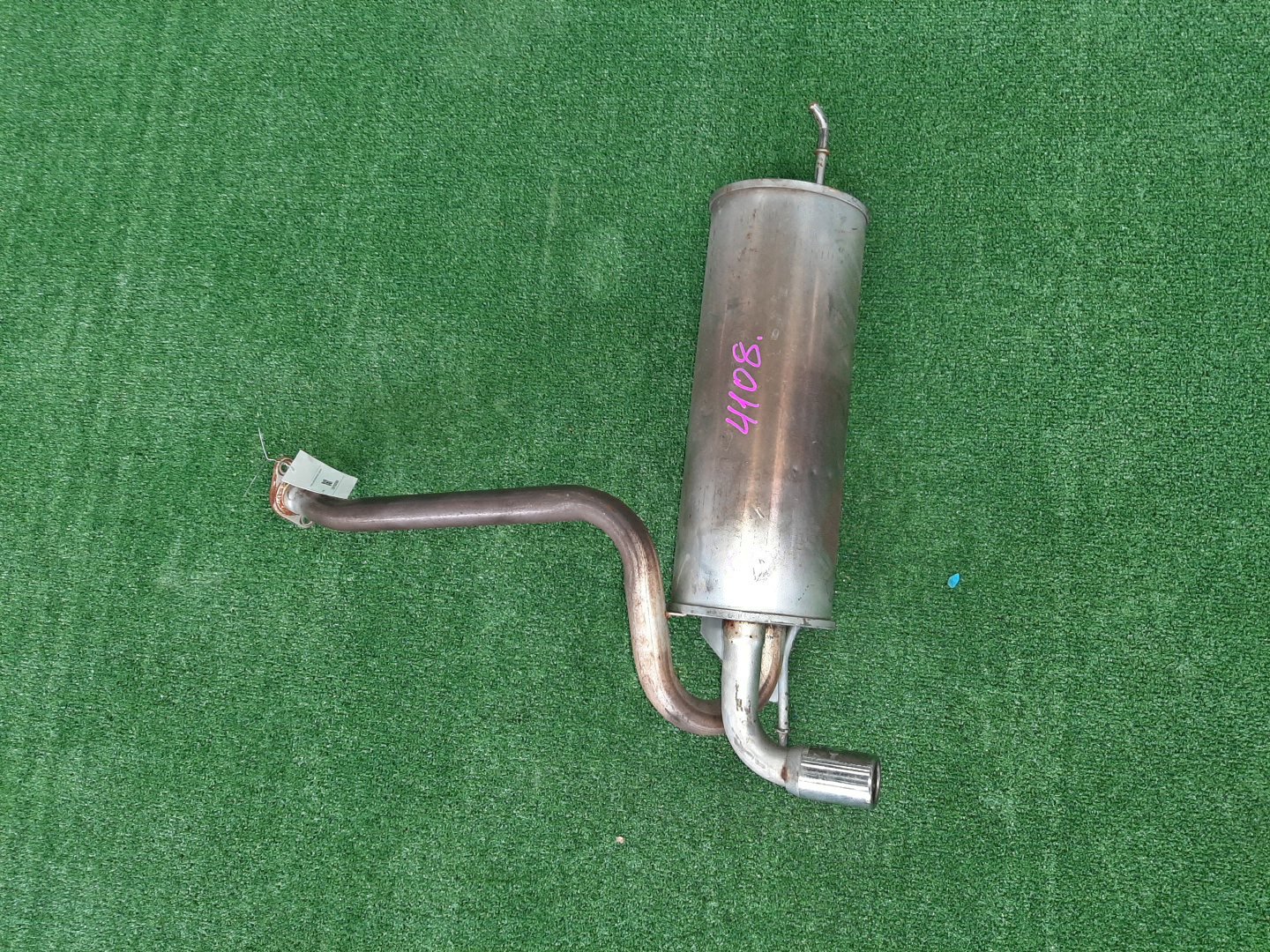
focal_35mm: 26
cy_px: 476
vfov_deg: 53.1
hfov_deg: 67.3
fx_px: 954
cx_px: 635
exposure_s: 1/50
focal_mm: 3.93
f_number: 1.7
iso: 199
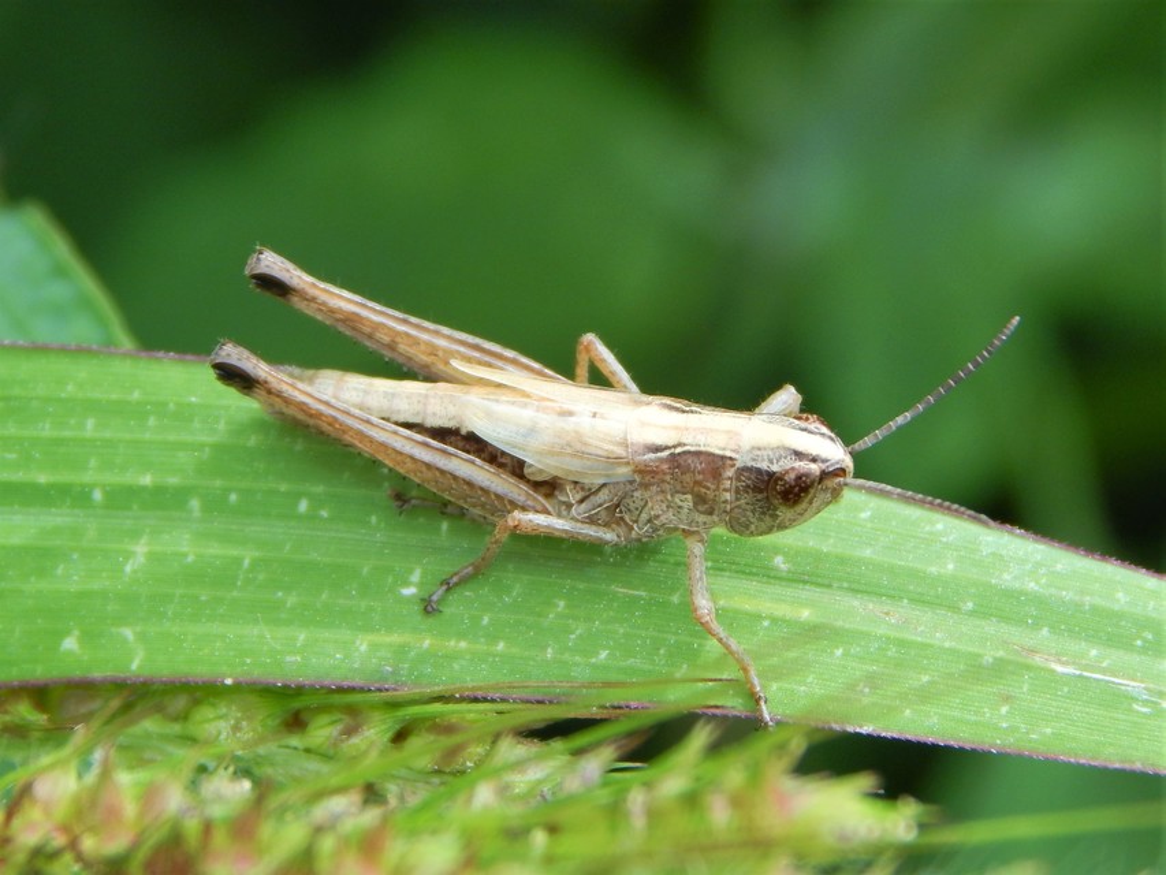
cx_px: 583
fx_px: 6974
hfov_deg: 9.6
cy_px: 438
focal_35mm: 207
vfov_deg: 7.2
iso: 125
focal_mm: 37.1
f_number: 5.4
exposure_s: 1/160
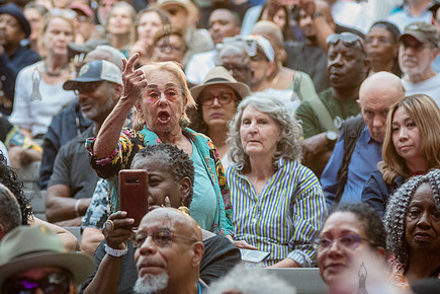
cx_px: 155
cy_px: 131
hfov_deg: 9.6
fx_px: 2615
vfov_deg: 6.4
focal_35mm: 214
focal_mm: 125
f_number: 3.5
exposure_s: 1/500
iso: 4000
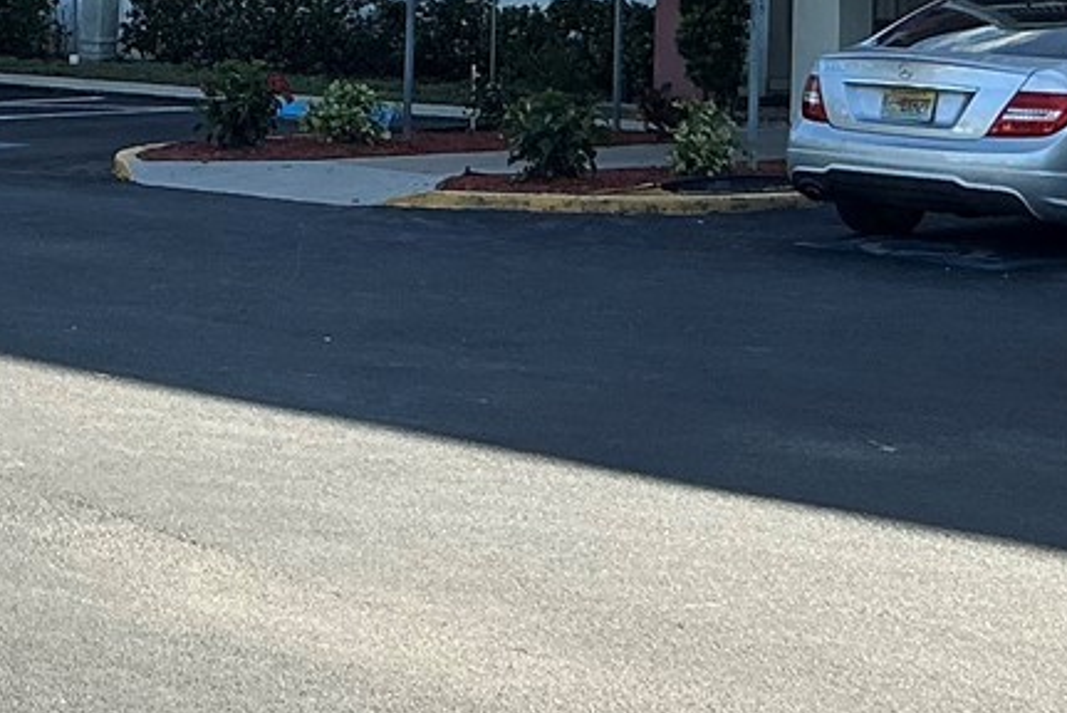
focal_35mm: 108
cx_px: 228
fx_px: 3203
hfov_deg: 18.7
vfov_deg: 12.5
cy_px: -47
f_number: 1.8
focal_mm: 3
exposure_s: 1/1250
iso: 25
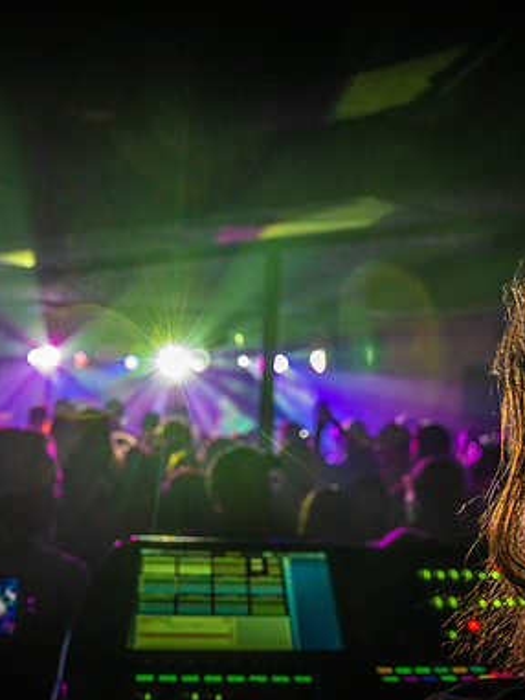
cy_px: 354
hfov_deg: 34.4
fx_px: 849
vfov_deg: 44.8
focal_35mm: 42
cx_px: 273
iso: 3200
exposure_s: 1/60
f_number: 5
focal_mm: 28
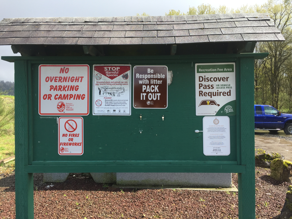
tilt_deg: -0.9
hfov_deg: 61.7
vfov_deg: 48.2
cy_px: 110
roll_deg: +0.7
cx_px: 146
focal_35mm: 29
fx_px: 245
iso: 32
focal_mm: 4.15
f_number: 2.2
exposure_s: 1/590
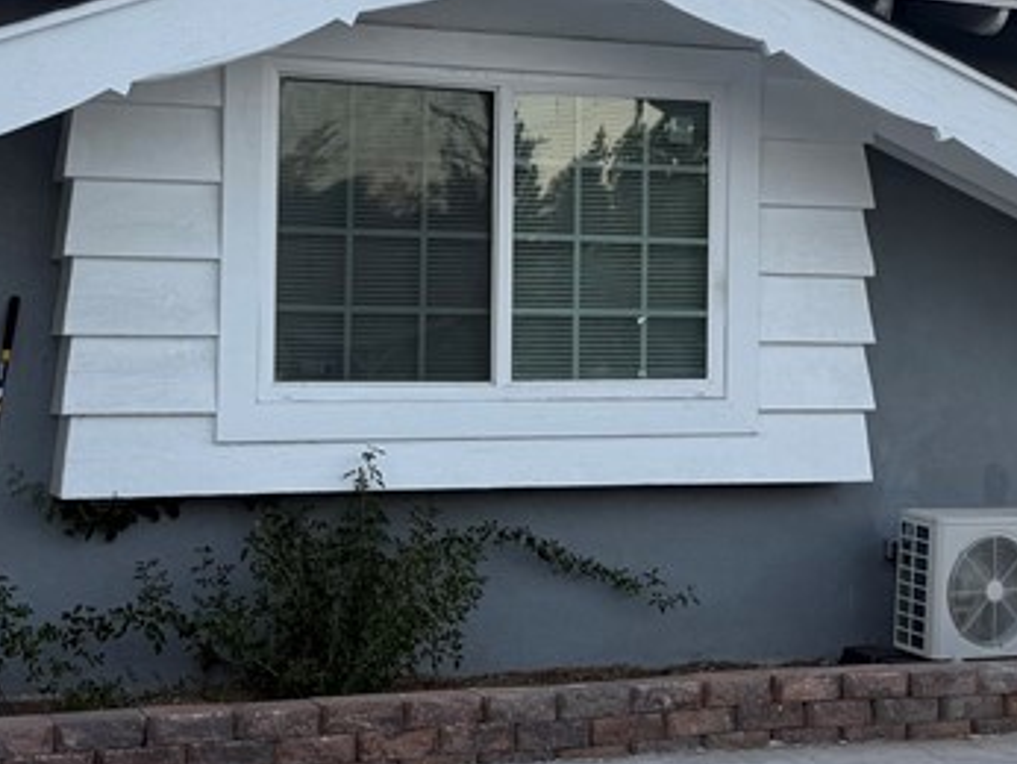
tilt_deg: +4.4
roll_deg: -0.6
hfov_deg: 27.3
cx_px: 650
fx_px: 2087
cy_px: 185
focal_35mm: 71
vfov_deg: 20.6
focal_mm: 6.76
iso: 80
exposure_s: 1/632
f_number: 1.78
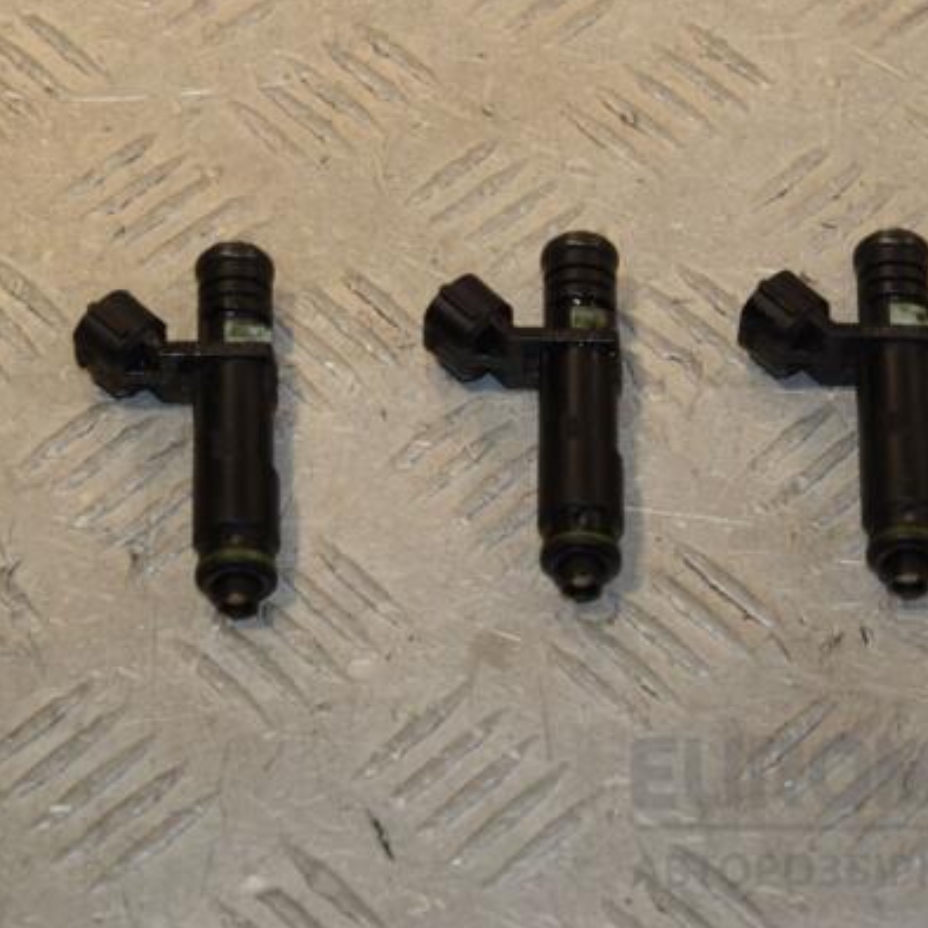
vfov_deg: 12.0
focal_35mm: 146
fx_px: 4418
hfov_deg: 12.0
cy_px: 459
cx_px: 586
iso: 800
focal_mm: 75
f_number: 9
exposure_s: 1/200
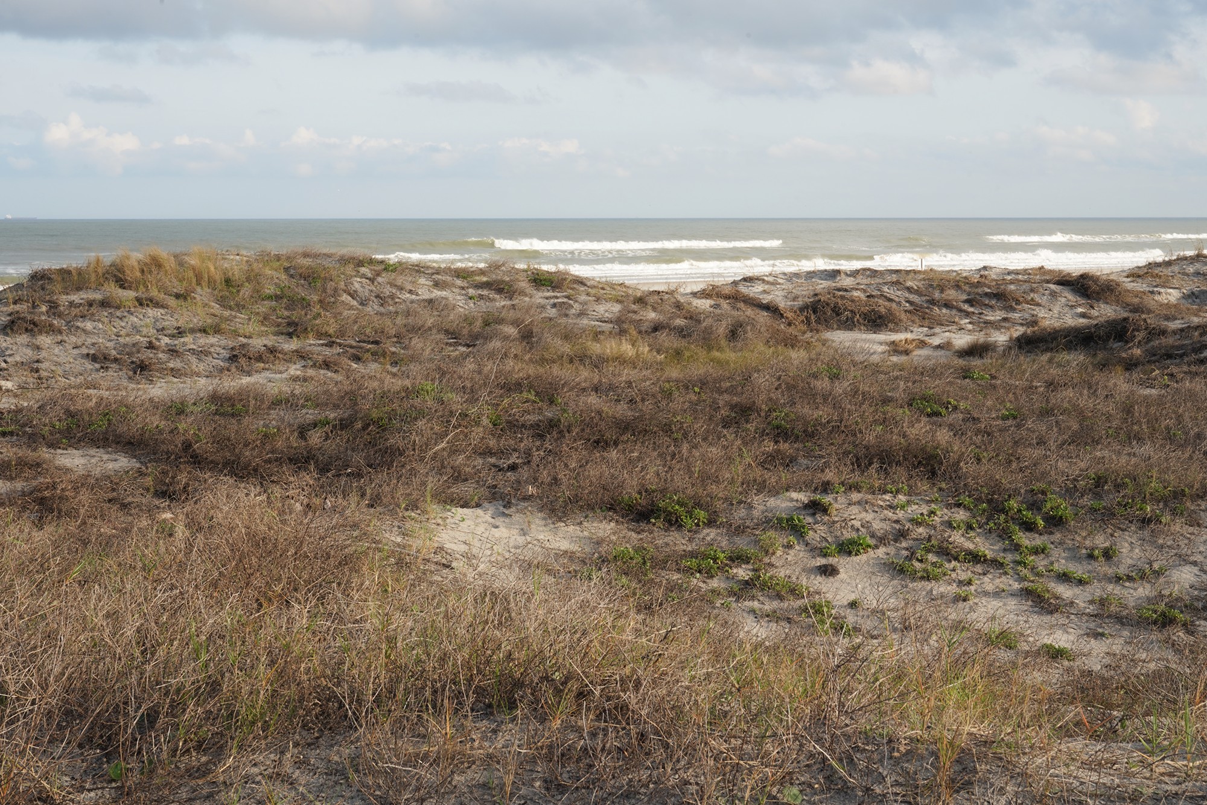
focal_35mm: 59
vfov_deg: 23.0
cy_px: 402
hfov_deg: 33.9
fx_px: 1978
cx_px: 604
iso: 400
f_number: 20
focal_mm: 59
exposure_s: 1/100
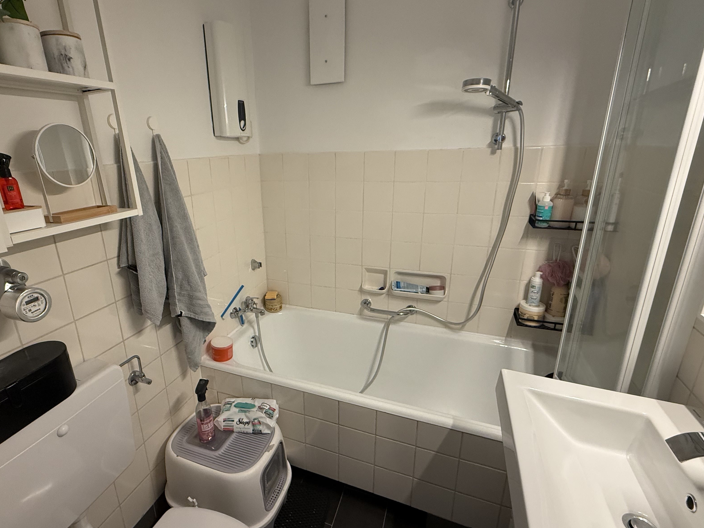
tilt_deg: -16.4
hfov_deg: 87.1
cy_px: 260
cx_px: 300
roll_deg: +1.7
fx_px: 366
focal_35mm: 18
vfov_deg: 71.6
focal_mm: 2.22
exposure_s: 1/100
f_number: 2.2
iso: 320
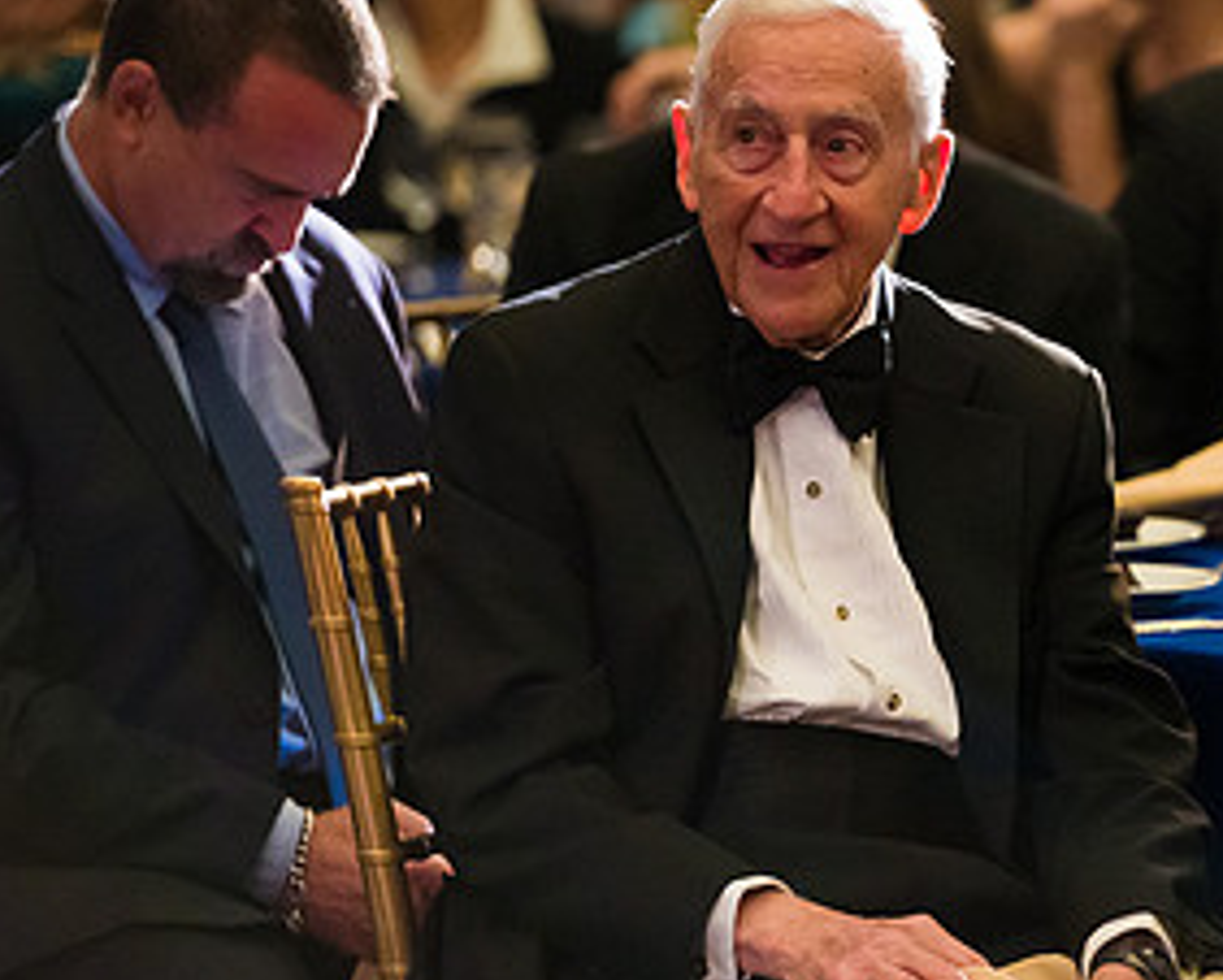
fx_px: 13981
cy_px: 486
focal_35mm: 386
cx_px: 1214
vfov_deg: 4.0
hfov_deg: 5.0
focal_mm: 200
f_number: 3.2
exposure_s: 1/125
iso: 6400
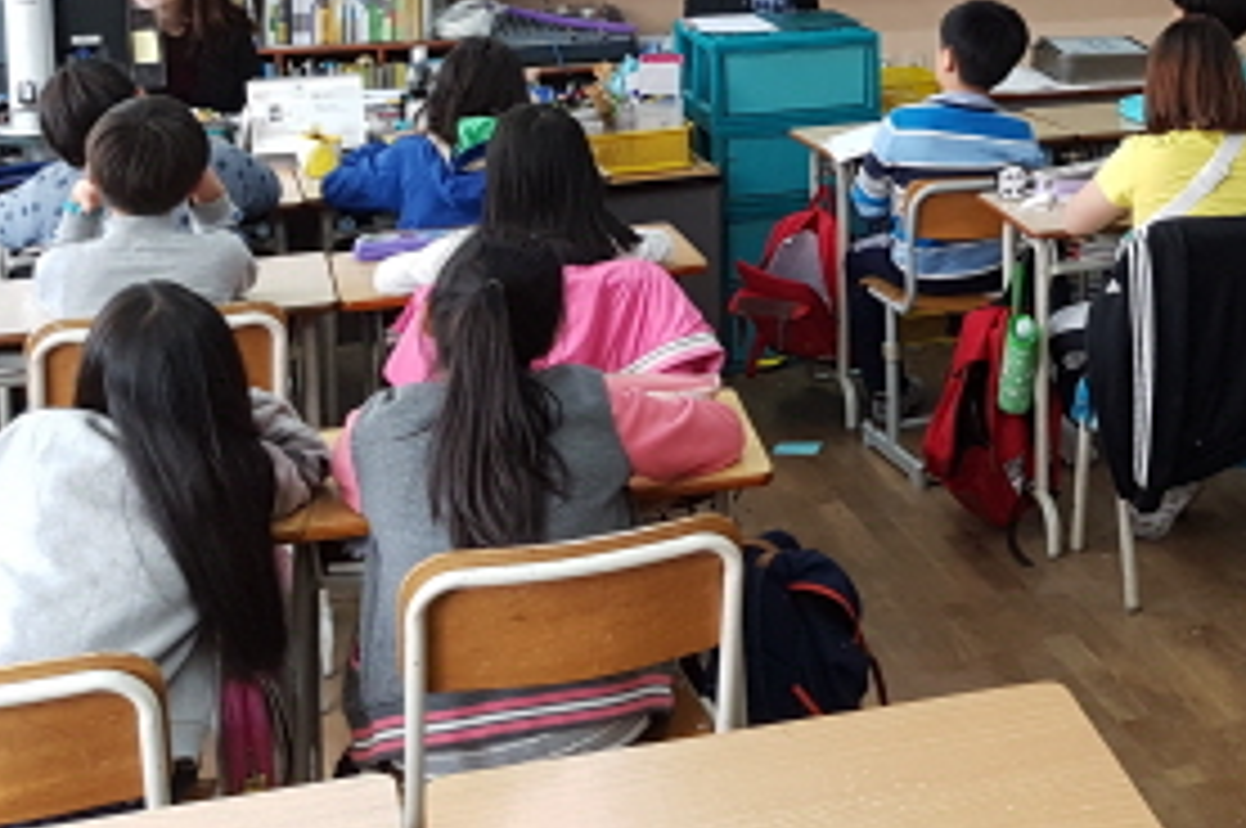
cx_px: 1257
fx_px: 2212
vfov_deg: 20.5
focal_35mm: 64
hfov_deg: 29.3
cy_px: 7
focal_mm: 4.2
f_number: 1.7
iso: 100
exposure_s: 1/120
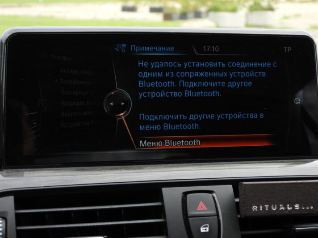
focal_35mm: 80
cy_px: 119
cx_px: 159
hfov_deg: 24.4
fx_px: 735
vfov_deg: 18.4
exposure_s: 1/100
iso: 100
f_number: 3.5
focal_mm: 14.4
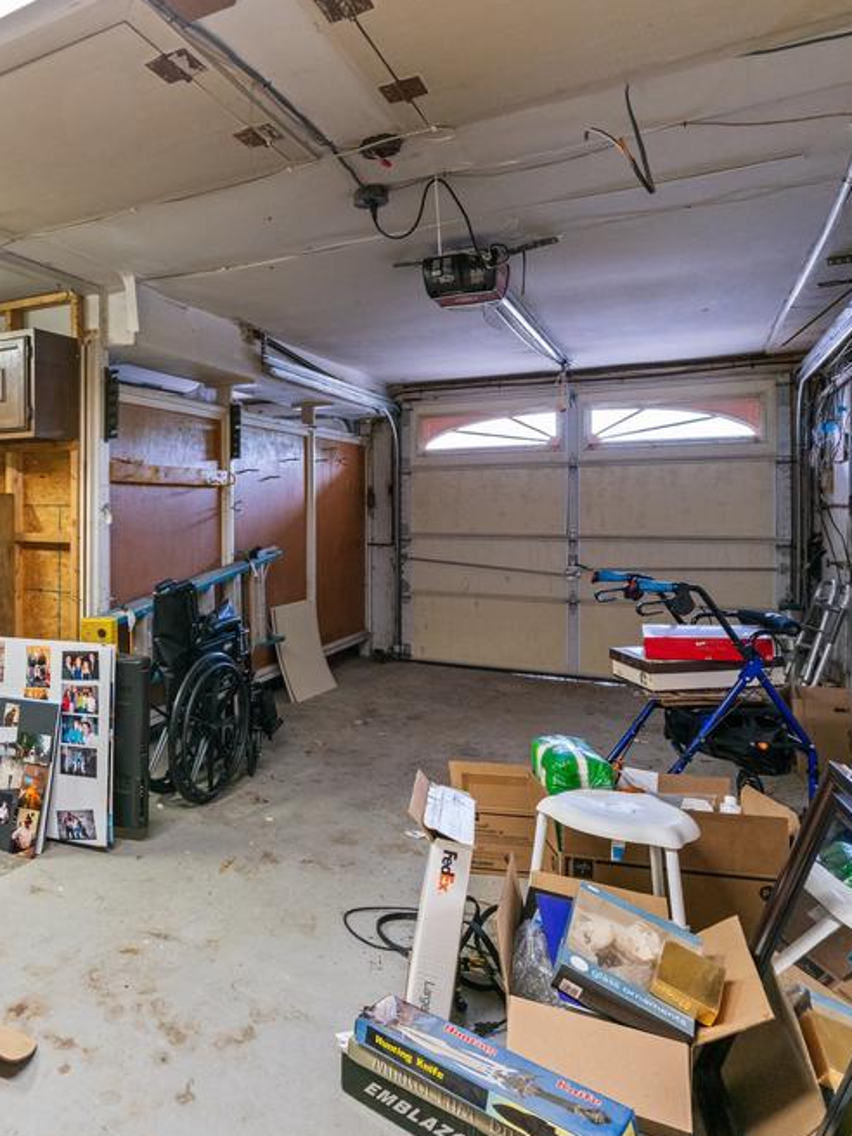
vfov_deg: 71.6
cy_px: 558
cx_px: 109
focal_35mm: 24
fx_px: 788
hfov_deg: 51.2
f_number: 8
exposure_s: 1/6
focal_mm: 16
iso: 3200
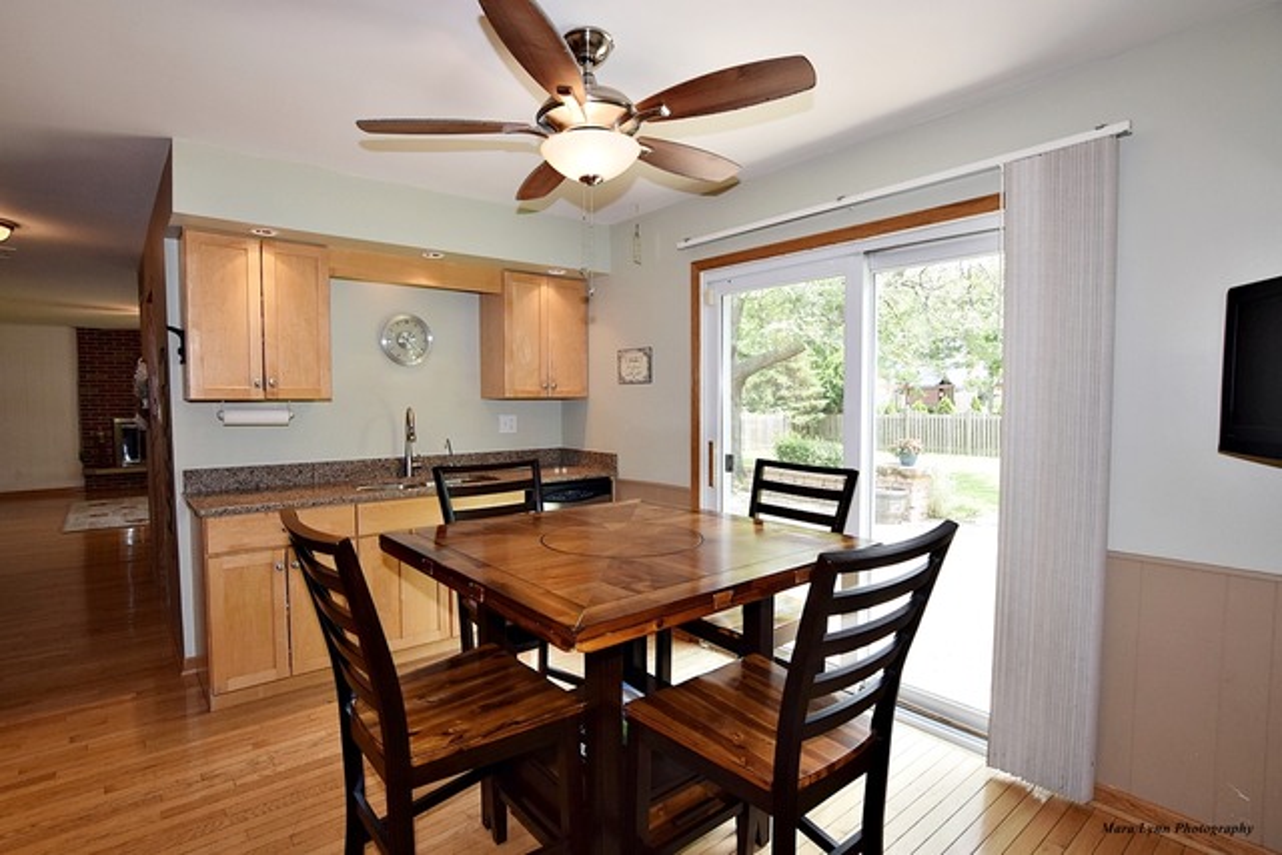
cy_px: 428
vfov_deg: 72.1
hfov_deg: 95.0
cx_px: 641
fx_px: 588
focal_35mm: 16
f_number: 5.6
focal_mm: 11
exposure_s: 1/125
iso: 400
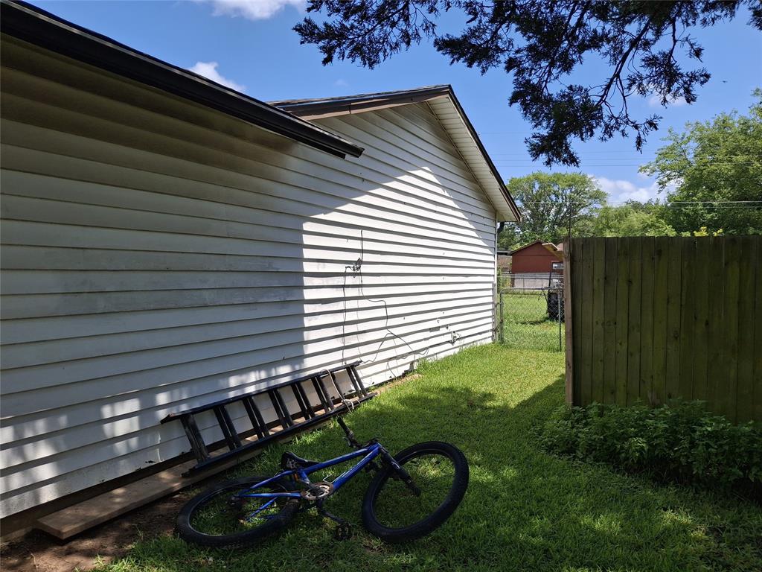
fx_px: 550
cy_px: 286
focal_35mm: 25
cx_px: 381
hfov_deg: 69.4
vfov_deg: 54.9
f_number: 1.8
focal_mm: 4.69
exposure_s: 1/2288
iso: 32
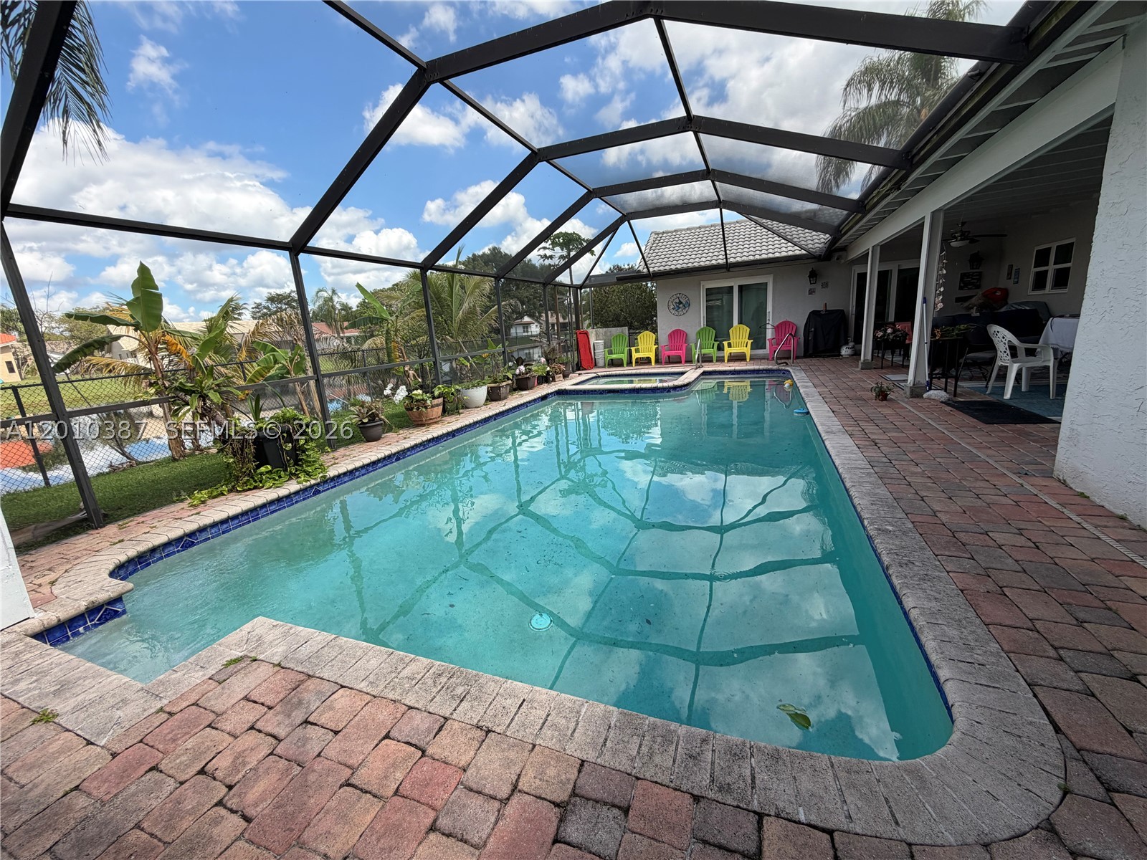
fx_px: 464
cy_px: 430
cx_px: 574
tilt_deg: -12.1
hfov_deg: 102.1
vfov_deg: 85.7
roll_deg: +4.3
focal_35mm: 14
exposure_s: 1/574
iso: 40
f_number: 2.2
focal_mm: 2.22
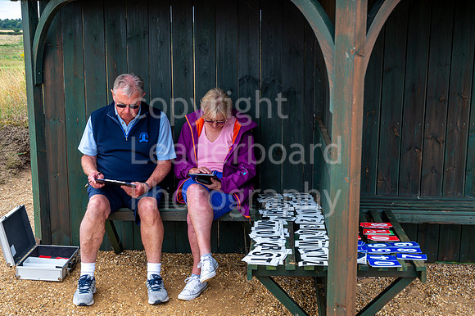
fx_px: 659
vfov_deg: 27.0
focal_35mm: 50
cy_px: 158
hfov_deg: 39.6
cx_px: 238
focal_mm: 50
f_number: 6.3
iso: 100
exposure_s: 1/80
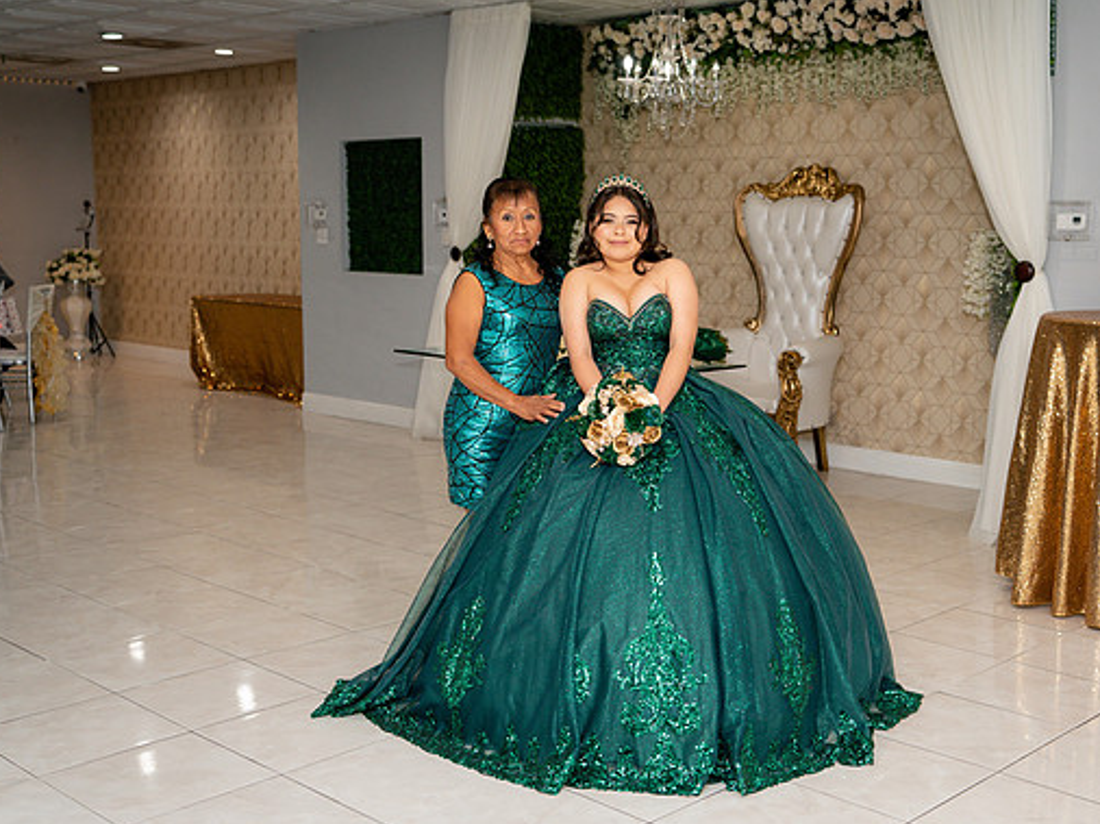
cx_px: 615
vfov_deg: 33.6
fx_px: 1366
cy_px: 419
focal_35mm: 43
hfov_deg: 43.8
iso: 800
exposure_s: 1/250
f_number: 2.8
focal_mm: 39
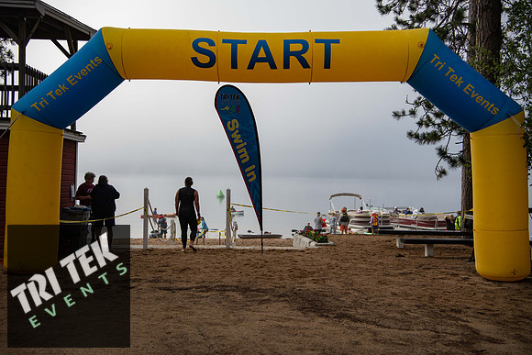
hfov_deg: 48.4
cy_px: 178
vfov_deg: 33.4
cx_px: 266
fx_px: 591
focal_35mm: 40
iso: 250
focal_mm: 40
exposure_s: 1/1000
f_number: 4.5
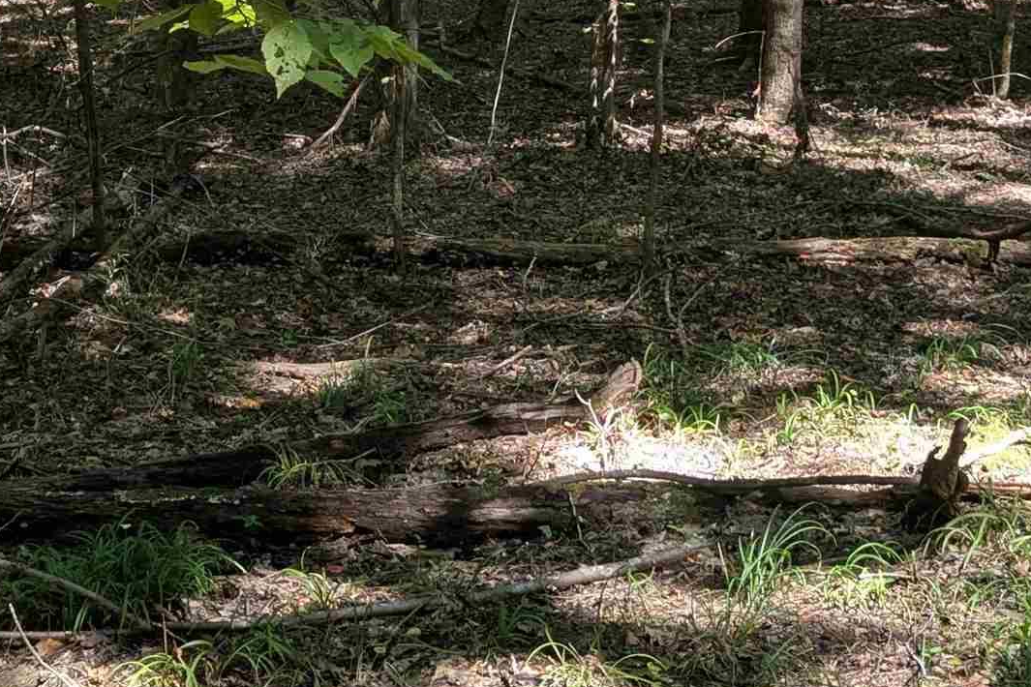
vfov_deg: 15.7
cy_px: -306
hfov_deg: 25.1
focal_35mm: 81
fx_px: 2320
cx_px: 561
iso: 50
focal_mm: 4.38
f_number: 1.73
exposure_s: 1/198
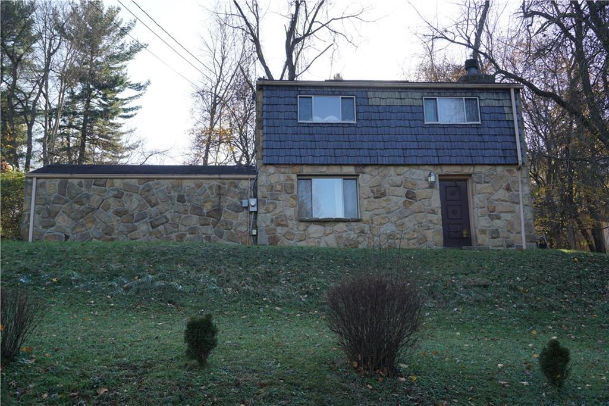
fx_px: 609
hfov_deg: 53.1
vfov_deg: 36.8
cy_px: 203
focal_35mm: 36
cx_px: 304
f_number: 7.1
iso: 100
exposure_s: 1/100
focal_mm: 24
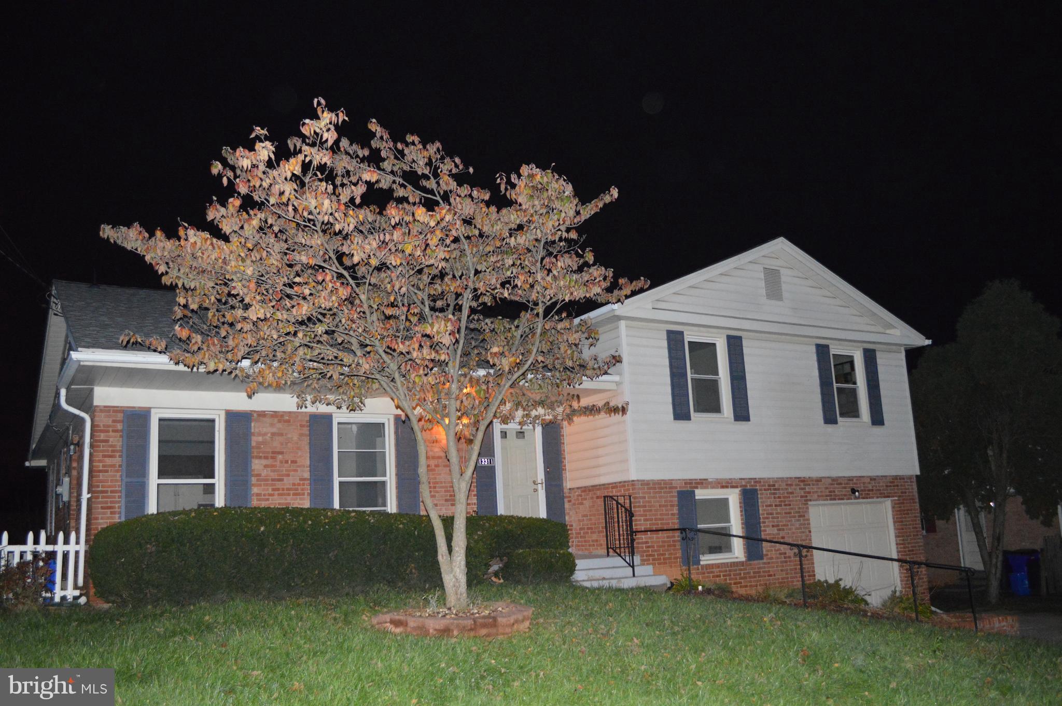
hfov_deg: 62.0
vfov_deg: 43.5
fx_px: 884
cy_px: 353
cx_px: 531
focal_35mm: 30
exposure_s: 1/60
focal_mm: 20
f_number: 3.8
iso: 3200
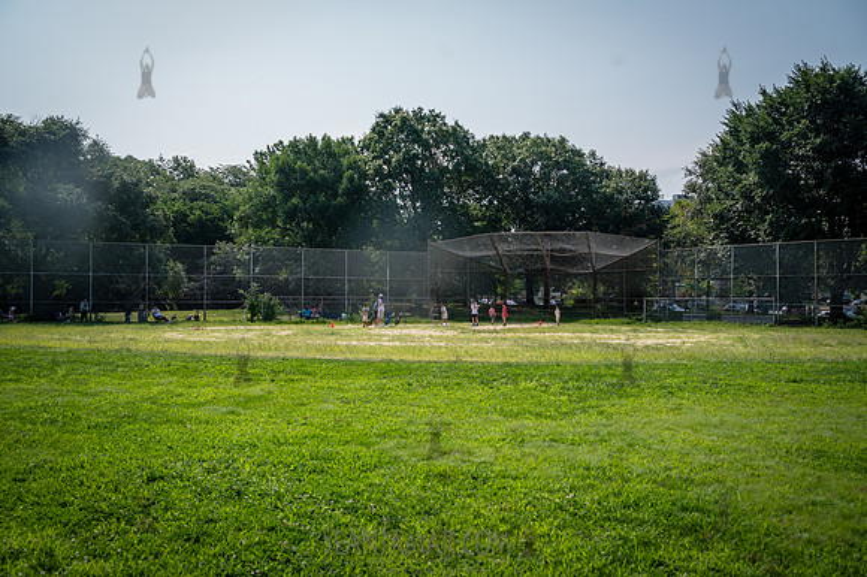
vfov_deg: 37.0
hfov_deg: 53.4
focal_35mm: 36
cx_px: 434
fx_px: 862
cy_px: 288
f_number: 5
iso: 400
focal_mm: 35
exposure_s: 1/2000
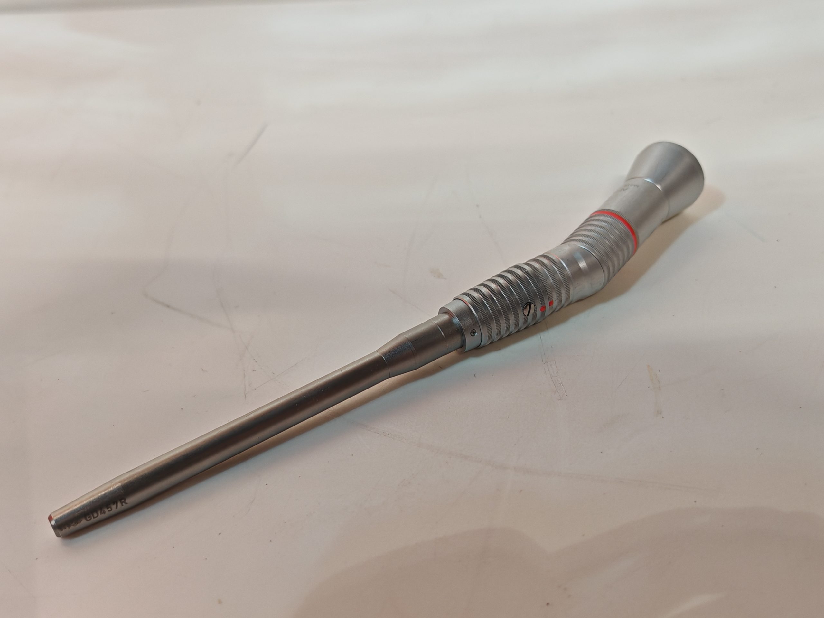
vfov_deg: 36.8
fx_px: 928
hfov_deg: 47.9
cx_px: 412
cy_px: 309
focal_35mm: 39
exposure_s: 1/100
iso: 320
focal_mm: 6.83
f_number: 2
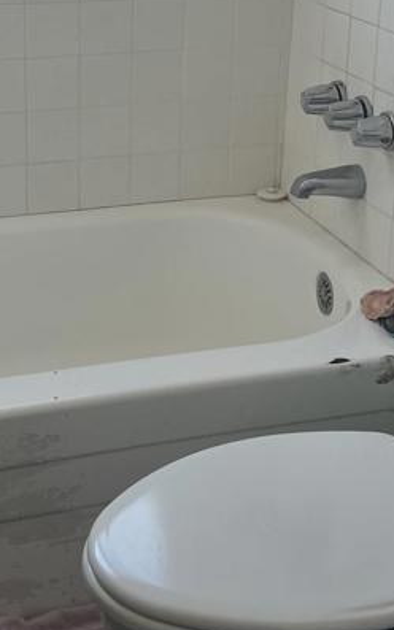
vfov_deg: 28.5
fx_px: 1220
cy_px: 143
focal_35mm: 71
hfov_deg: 18.3
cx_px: 151
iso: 50
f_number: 1.5
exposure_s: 1/186
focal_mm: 5.7
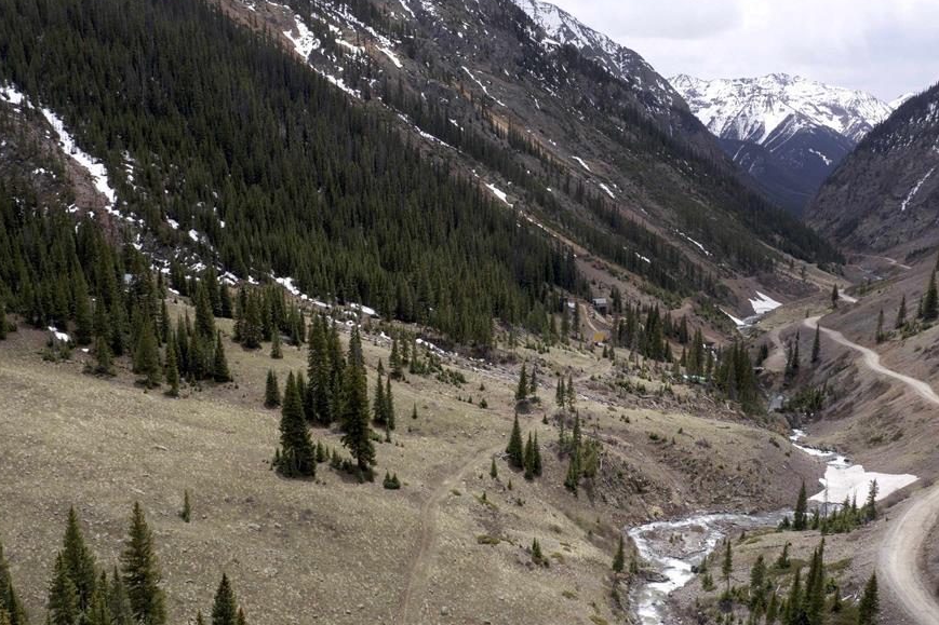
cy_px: 320
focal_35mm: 33
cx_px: 473
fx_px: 861
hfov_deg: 57.2
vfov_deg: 40.0
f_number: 6.3
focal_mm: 10.26
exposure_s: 1/500
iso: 100
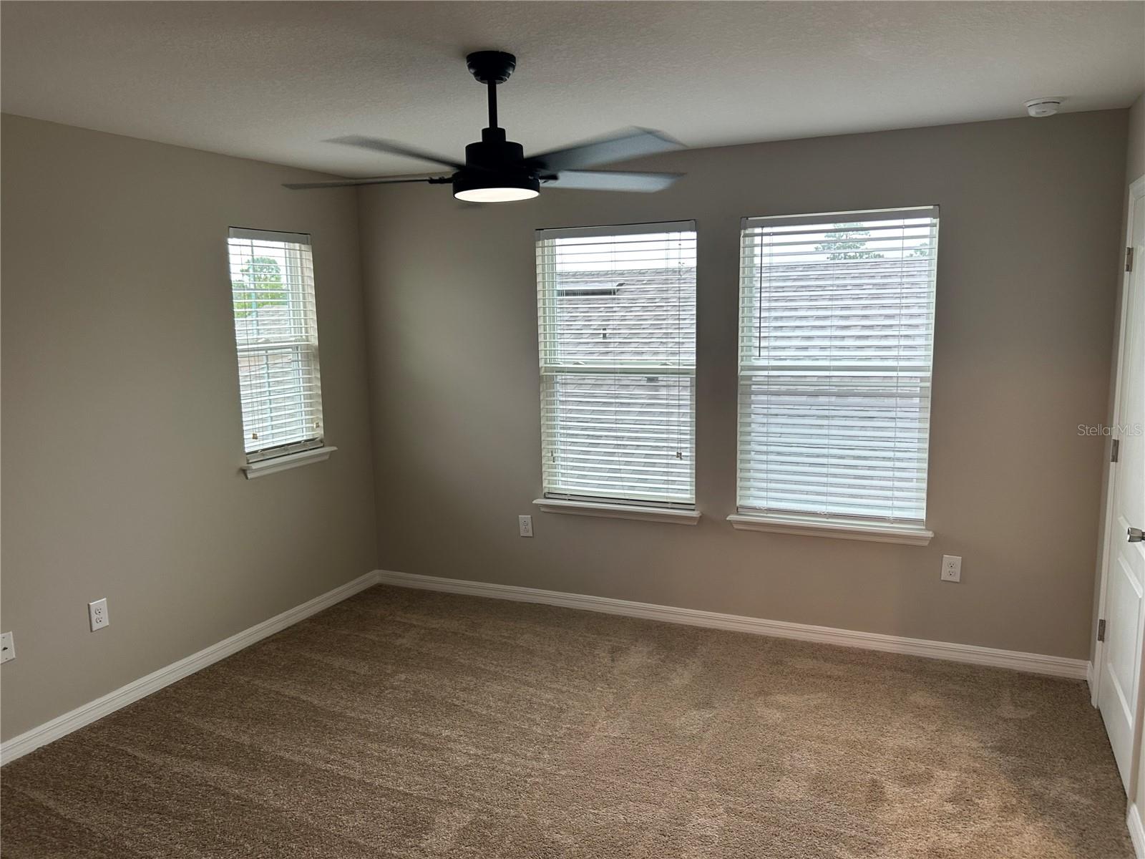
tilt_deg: -8.1
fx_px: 860
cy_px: 430
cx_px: 572
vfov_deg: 53.1
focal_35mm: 26
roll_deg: +1.4
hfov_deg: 67.3
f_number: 1.5
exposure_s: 1/60
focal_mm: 5.7
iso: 64
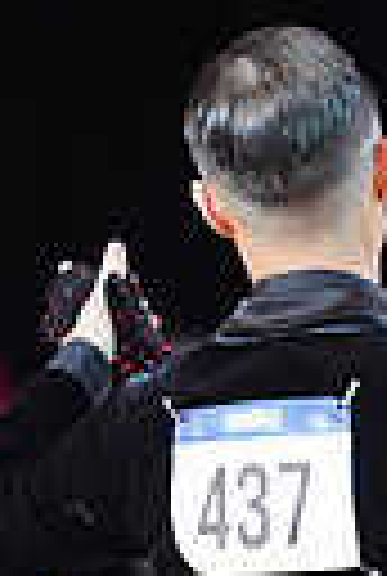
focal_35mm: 850
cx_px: 619
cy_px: 828
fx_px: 13632
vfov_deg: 2.4
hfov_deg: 1.6
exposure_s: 1/400
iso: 1600
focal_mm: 188
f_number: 2.8
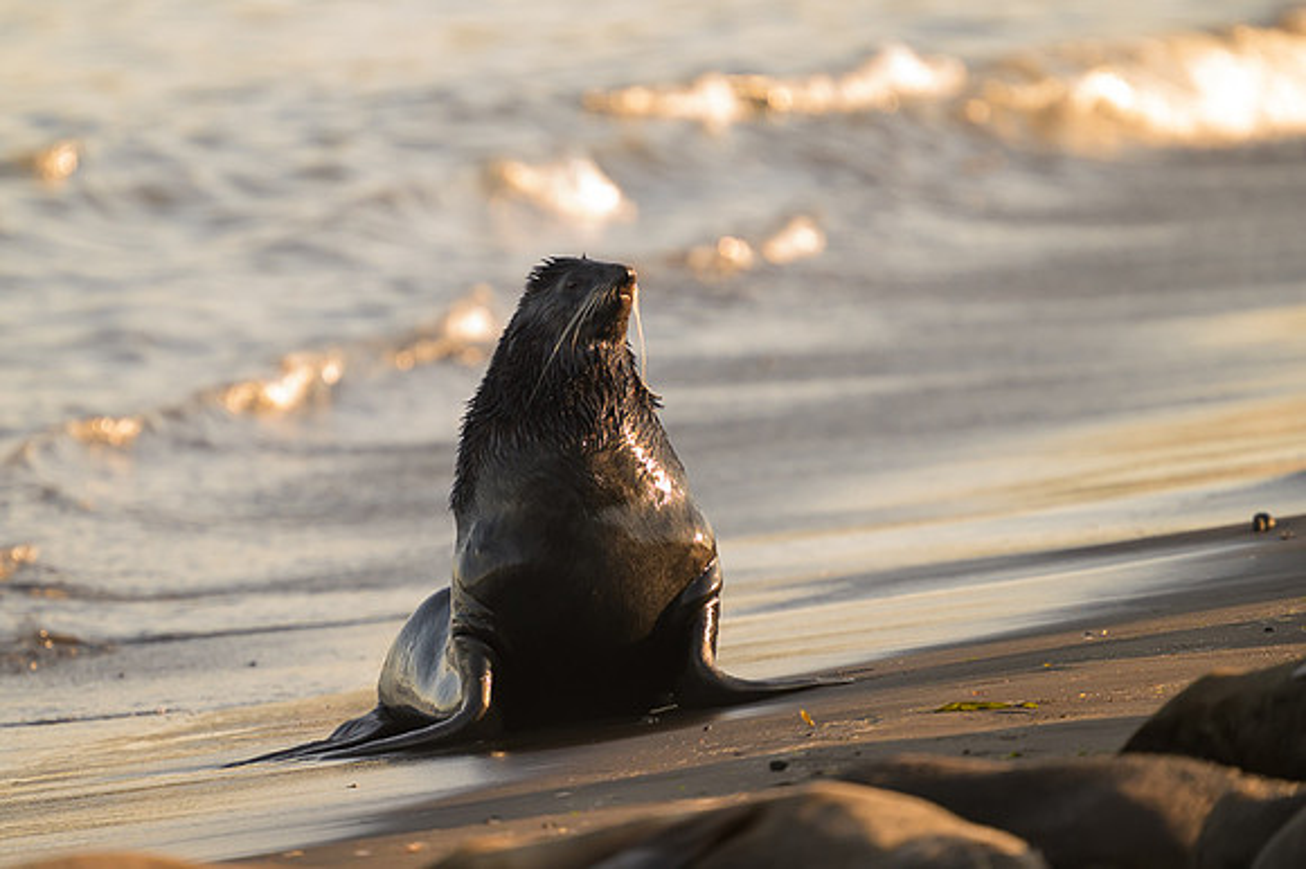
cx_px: 554
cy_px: 368
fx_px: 23388
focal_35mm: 645
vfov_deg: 2.1
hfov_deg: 3.2
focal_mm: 560
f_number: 4
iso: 720
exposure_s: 1/1000
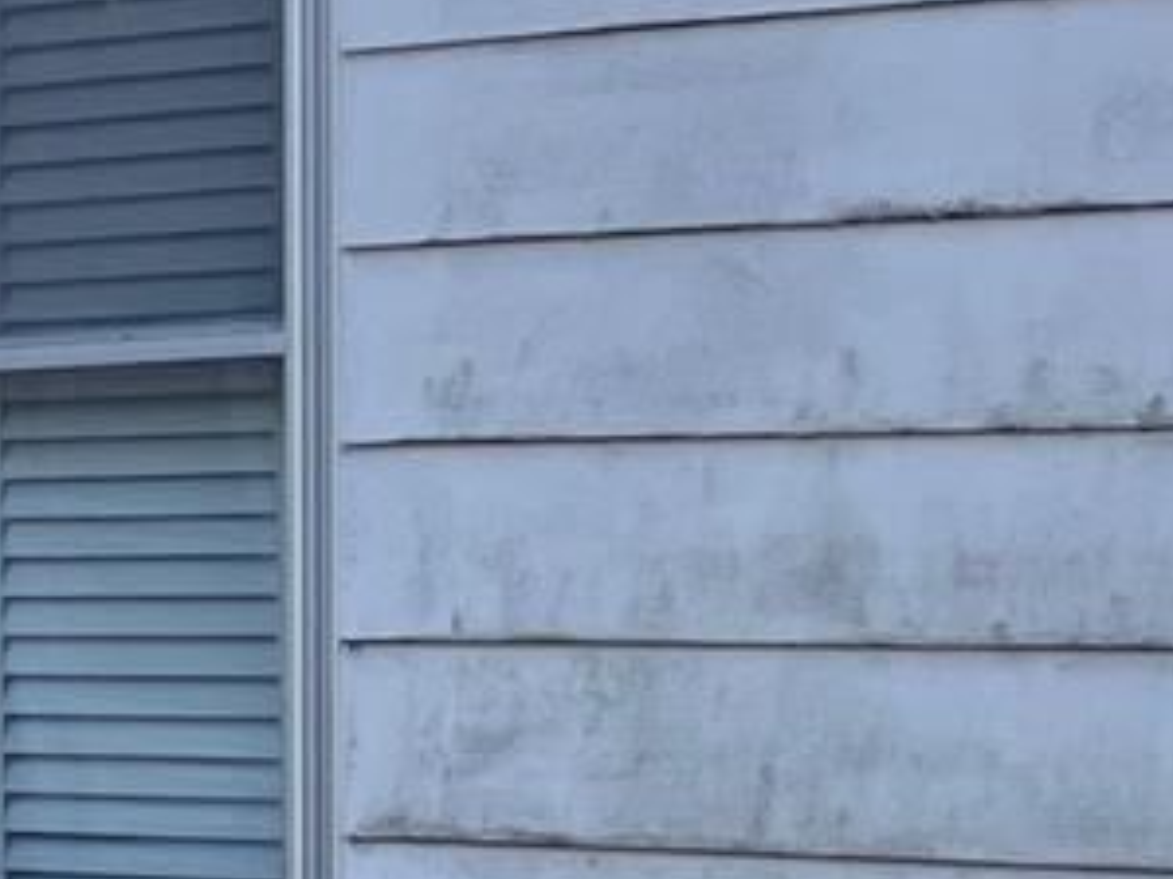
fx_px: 6029
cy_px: 722
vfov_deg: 8.3
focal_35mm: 178
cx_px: -2185
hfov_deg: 9.2
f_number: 1.5
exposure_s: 1/3077
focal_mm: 5.7
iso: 50
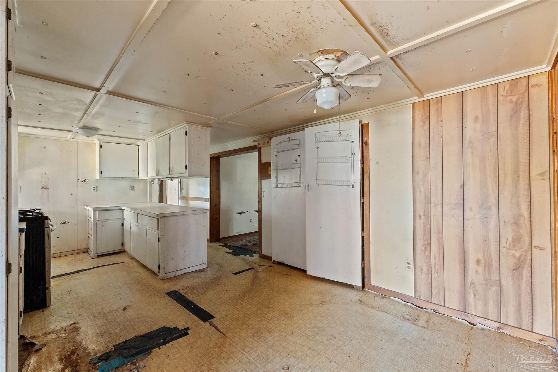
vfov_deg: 77.3
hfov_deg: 100.4
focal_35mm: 15
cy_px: 186
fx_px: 232
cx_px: 279
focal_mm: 10
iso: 500
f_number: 9.5
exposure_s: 2
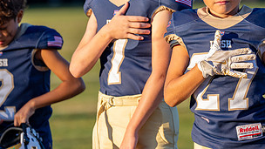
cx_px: 208
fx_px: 2199
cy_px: 34
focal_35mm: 313
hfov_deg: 6.9
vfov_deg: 3.9
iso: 250
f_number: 2.8
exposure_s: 1/1250
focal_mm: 141
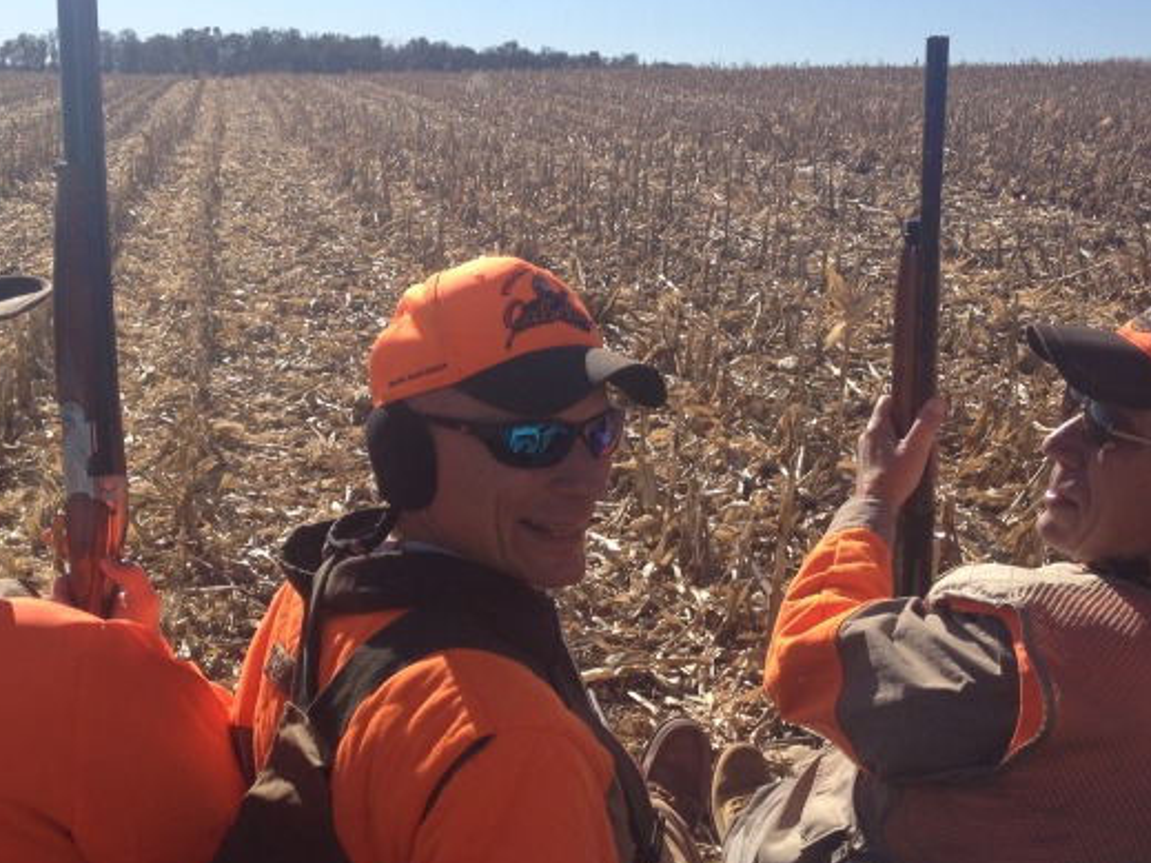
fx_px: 1795
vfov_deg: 27.0
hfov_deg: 35.5
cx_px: 639
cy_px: 515
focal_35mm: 54
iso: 50
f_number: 2.4
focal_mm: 4.28
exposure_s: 1/2304
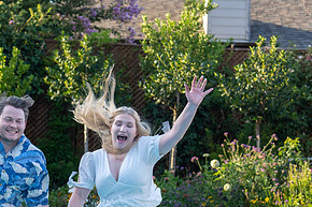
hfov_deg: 14.6
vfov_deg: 9.7
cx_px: 71
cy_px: 190
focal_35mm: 140
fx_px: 1213
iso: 400
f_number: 3.5
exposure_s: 1/1000
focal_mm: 70
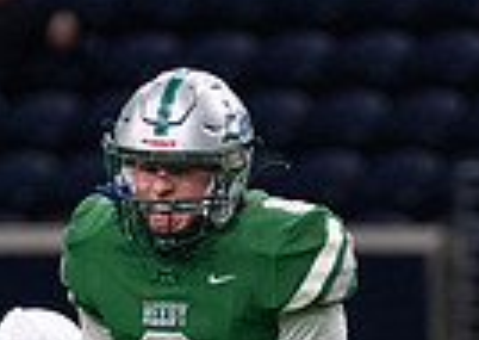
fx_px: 17478
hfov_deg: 1.6
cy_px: 669
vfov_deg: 1.1
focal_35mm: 1288
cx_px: 237
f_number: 2.8
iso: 1250
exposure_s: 1/1250
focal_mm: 200
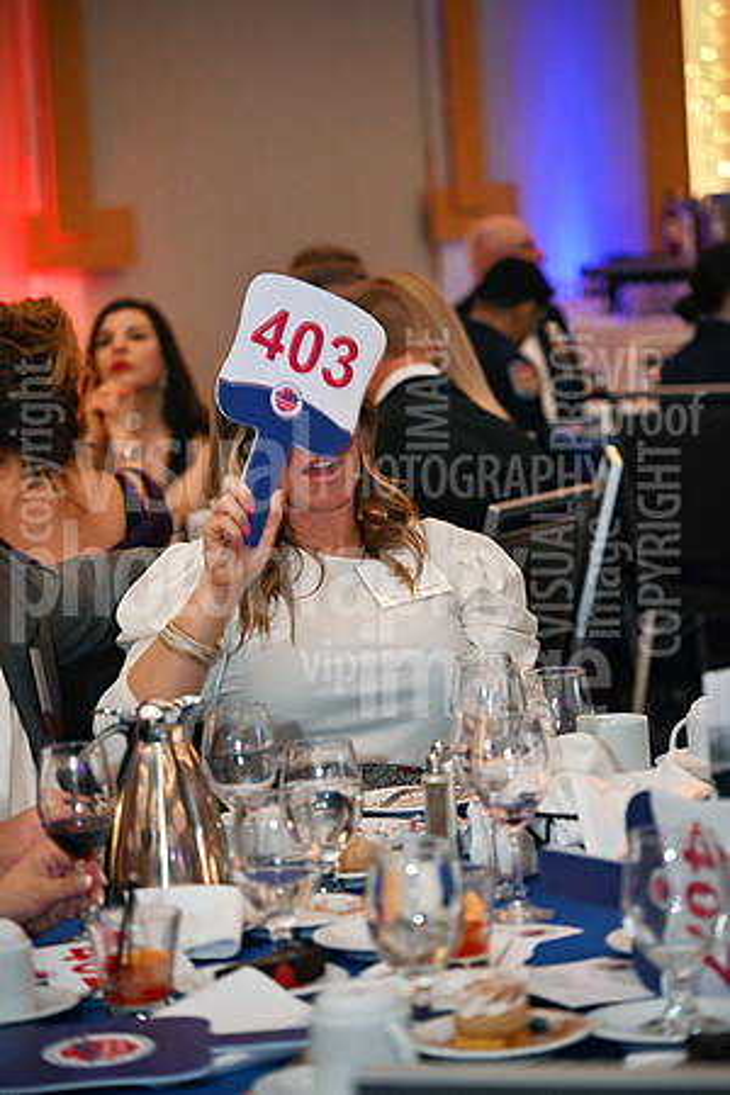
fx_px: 3650
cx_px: 365
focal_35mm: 120
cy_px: 548
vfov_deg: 17.1
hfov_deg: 11.4
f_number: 4
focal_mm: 120
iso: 4000
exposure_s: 1/100
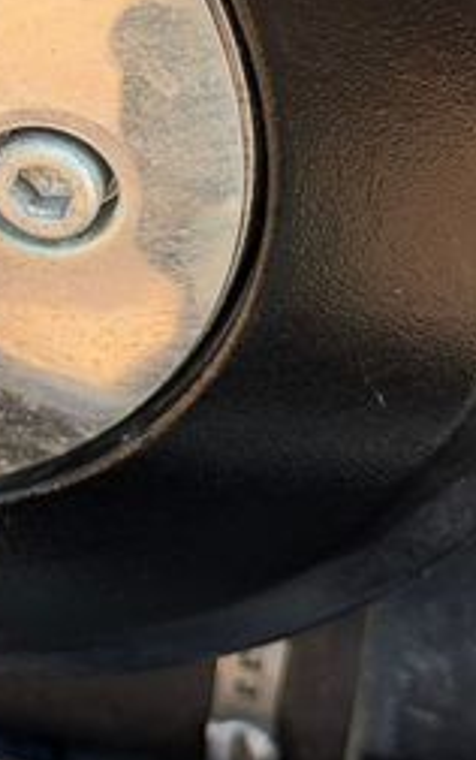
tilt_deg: -20.8
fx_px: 2671
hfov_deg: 10.1
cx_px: -45
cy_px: 72
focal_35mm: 129
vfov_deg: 16.0
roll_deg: -7.0
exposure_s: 1/706
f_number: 1.78
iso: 64
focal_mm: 6.76
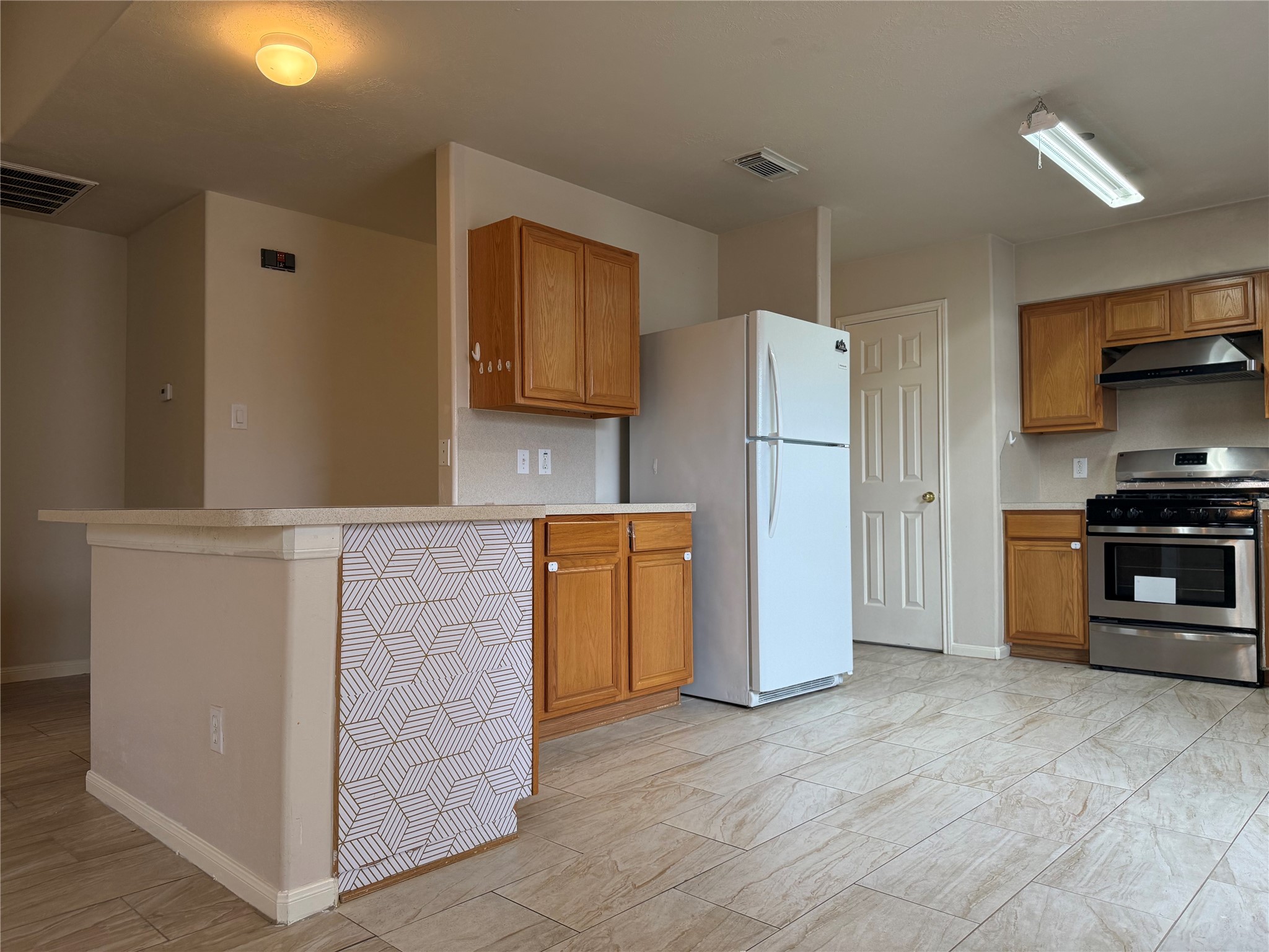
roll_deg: +0.1
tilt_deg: +1.1
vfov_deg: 56.8
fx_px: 880
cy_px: 476
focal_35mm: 24
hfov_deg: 71.6
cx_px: 634
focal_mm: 6.76
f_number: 1.78
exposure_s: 1/182
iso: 160
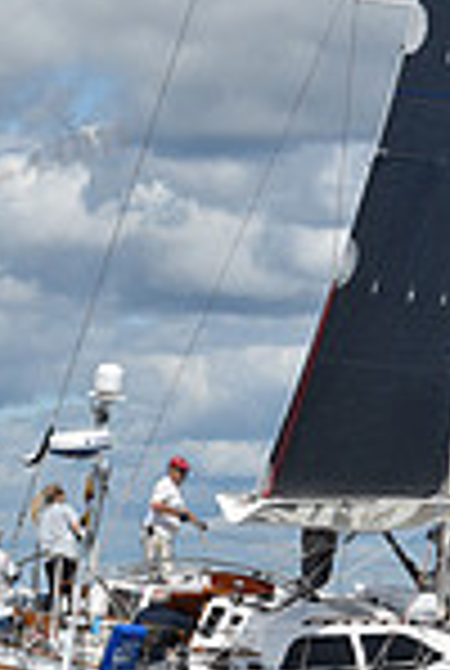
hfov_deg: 5.1
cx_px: 362
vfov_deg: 7.5
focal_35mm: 272
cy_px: -94
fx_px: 5076
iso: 250
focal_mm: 70
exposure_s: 1/800
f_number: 11
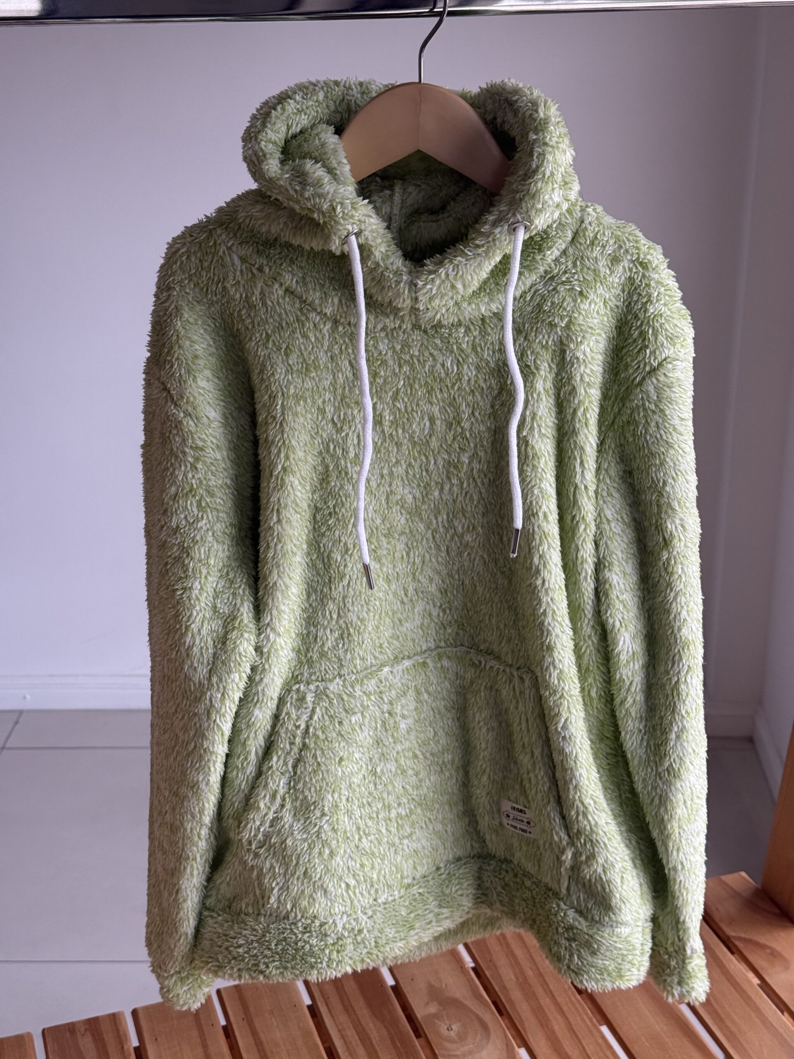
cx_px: 397
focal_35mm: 48
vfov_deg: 39.7
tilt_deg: -22.0
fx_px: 1468
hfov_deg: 30.3
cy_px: 530
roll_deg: +0.7
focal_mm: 6.76
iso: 125
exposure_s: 1/203
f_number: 1.78
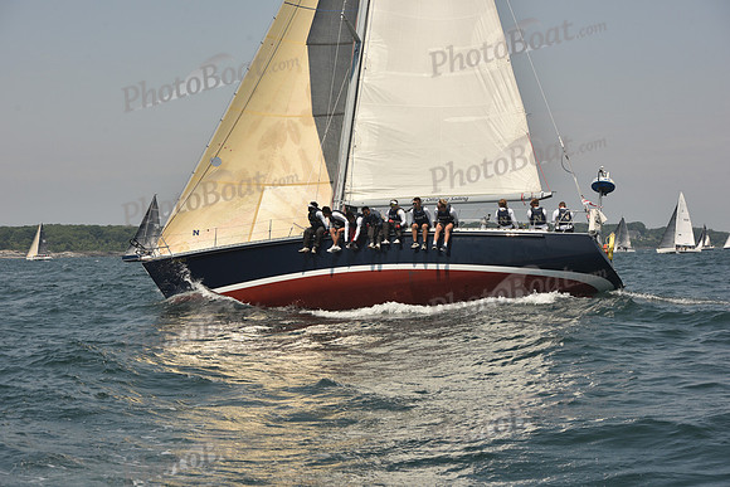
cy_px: 244
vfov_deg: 19.5
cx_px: 365
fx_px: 1420
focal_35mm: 70
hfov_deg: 28.8
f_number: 8
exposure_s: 1/640
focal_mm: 70
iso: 250
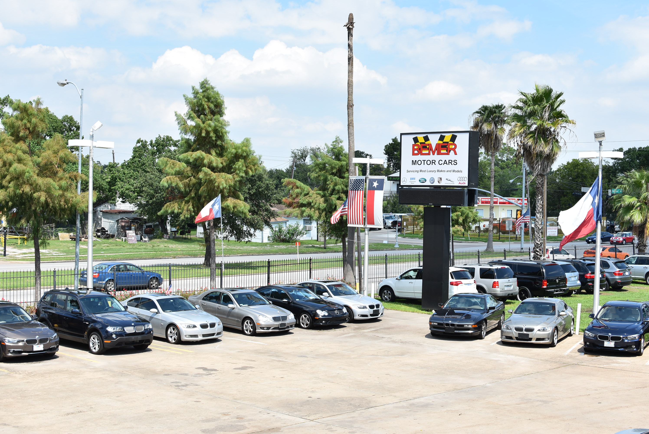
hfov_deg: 37.8
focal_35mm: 52
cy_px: 217
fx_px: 947
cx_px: 324
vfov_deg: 25.8
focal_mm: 35
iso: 100
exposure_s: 1/160
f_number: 8
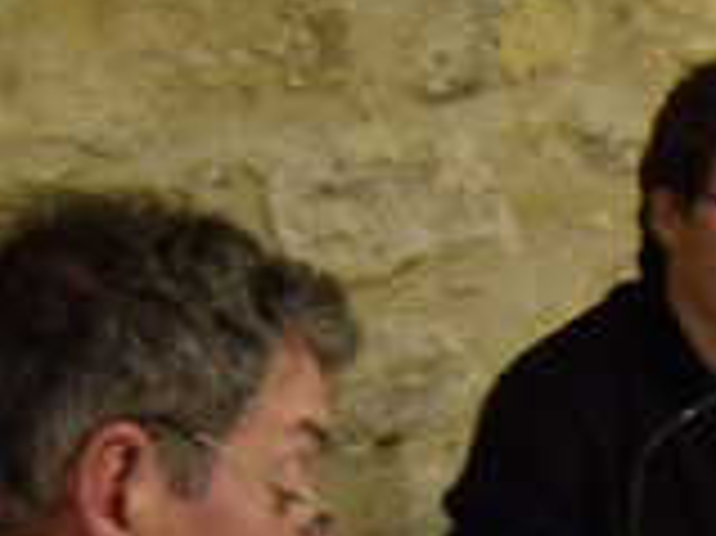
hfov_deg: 13.3
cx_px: 1202
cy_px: 811
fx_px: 2811
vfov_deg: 10.5
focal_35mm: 136
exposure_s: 1/50
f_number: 3.6
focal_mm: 6.4
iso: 400
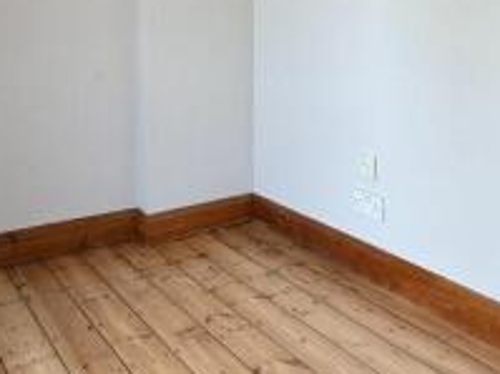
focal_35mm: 41
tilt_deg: -3.1
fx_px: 592
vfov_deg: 33.6
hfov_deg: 45.7
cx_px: 278
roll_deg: -0.4
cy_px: 51
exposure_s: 1/99
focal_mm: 2.22
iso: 100
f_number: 2.2
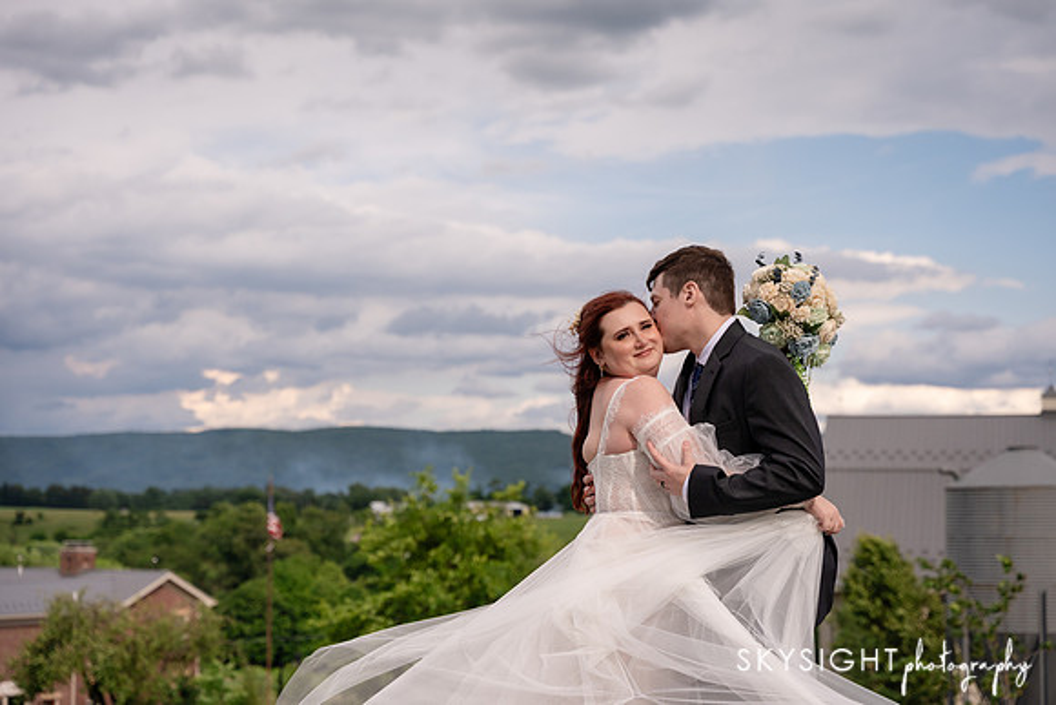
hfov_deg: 30.8
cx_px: 528
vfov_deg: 20.9
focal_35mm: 65
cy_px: 352
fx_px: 1914
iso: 500
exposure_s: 1/6400
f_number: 4
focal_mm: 65
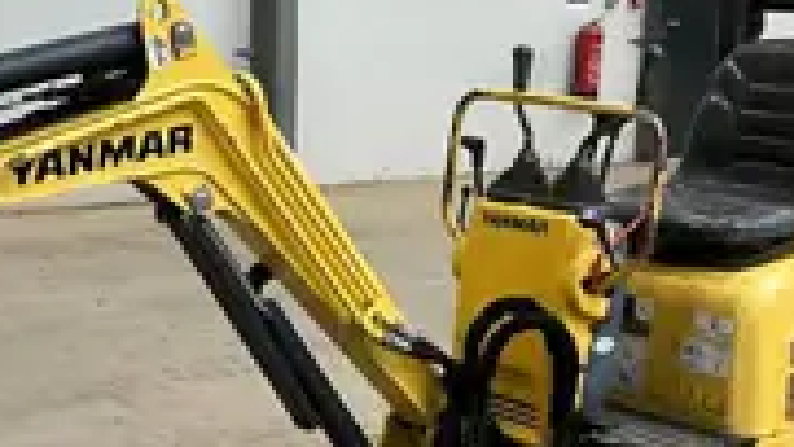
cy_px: 307
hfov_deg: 25.2
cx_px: 320
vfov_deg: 14.4
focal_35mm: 84
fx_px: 1769
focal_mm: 3
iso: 160
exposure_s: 1/60
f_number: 1.8
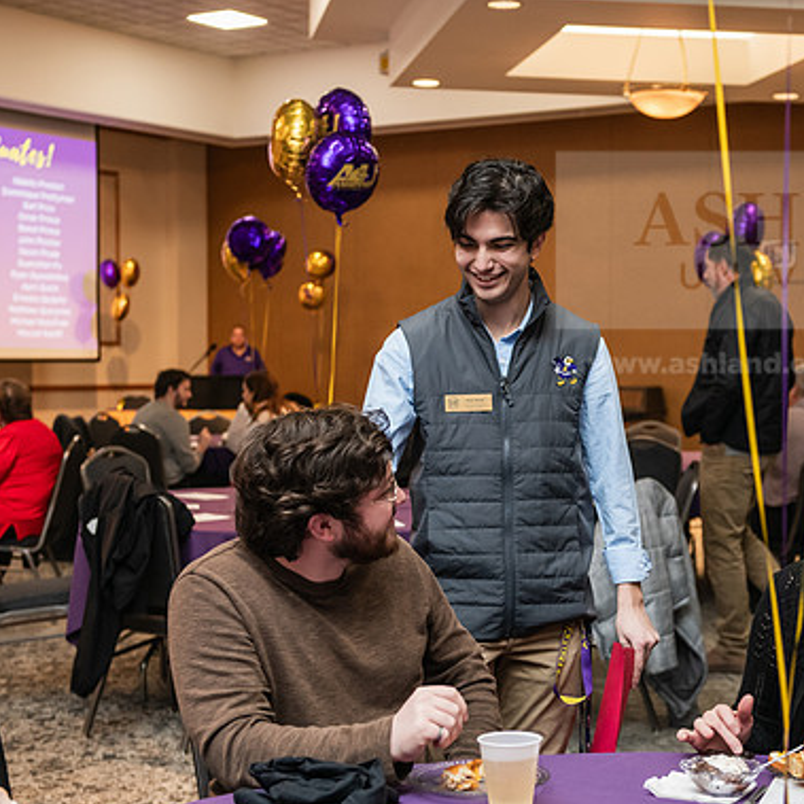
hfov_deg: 26.4
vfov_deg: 26.5
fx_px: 1708
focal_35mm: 65
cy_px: 408
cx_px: 492
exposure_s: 1/160
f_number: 3.5
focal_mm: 50
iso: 1600
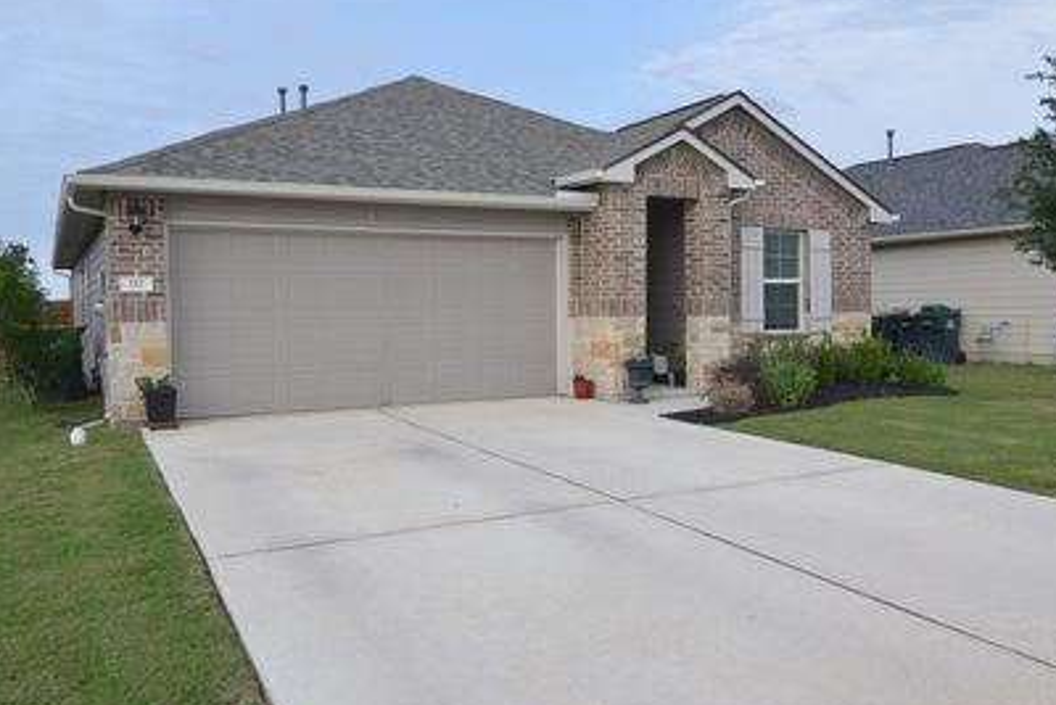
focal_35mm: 30
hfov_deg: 61.9
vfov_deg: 43.6
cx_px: 552
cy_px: 337
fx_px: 880
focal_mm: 16
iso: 100
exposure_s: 1/200
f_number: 7.1
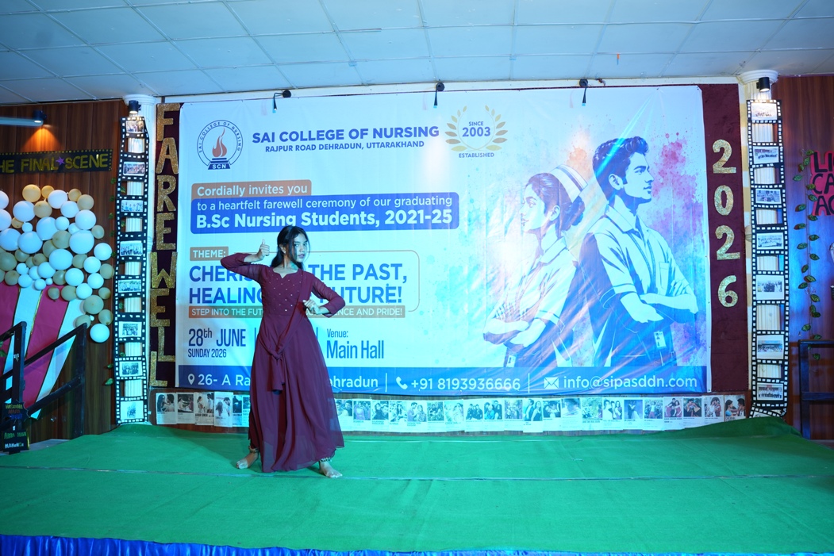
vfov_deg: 37.9
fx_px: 811
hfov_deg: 54.4
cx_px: 417
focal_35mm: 35
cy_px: 278
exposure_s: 1/125
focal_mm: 35
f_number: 3.2
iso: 320
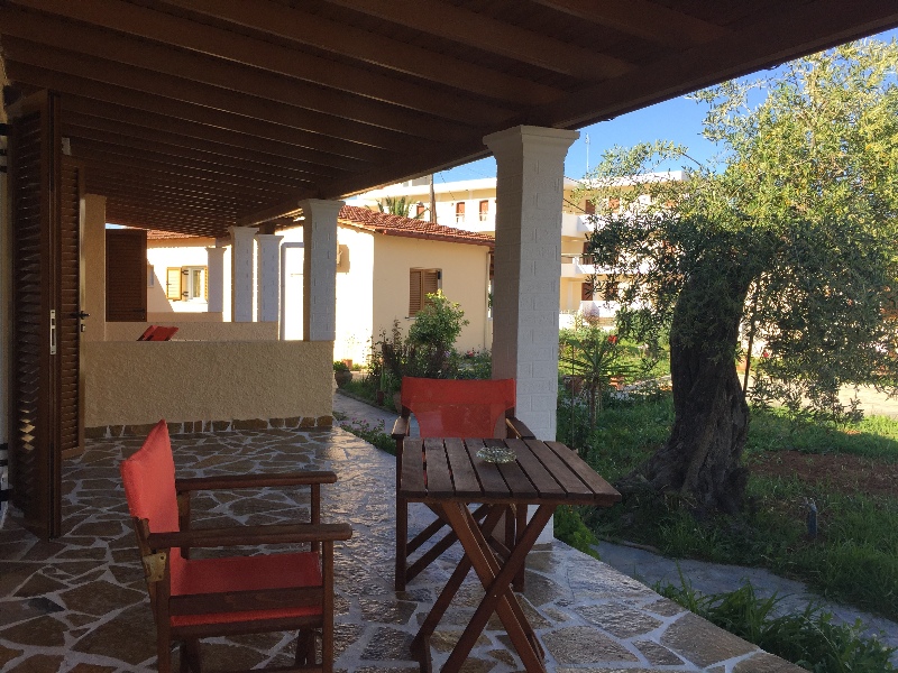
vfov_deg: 48.2
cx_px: 449
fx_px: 752
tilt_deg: -2.4
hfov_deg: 61.7
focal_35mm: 29
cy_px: 336
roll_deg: -1.9
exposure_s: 1/706
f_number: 2.2
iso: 32
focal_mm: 4.15
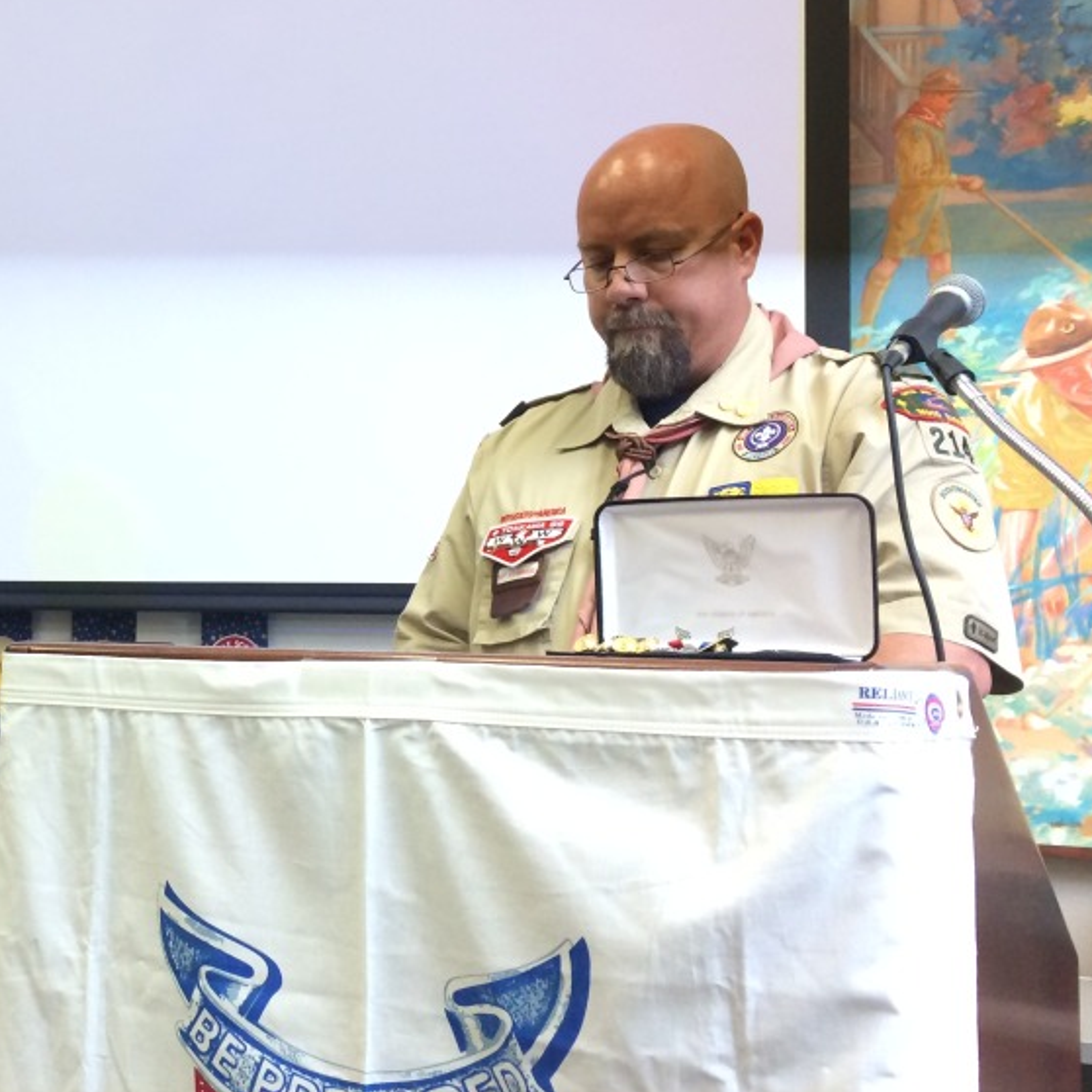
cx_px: 106
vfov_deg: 36.1
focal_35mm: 47
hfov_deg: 34.1
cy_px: 519
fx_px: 1677
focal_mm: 4.15
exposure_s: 1/30
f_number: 2.2
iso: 80
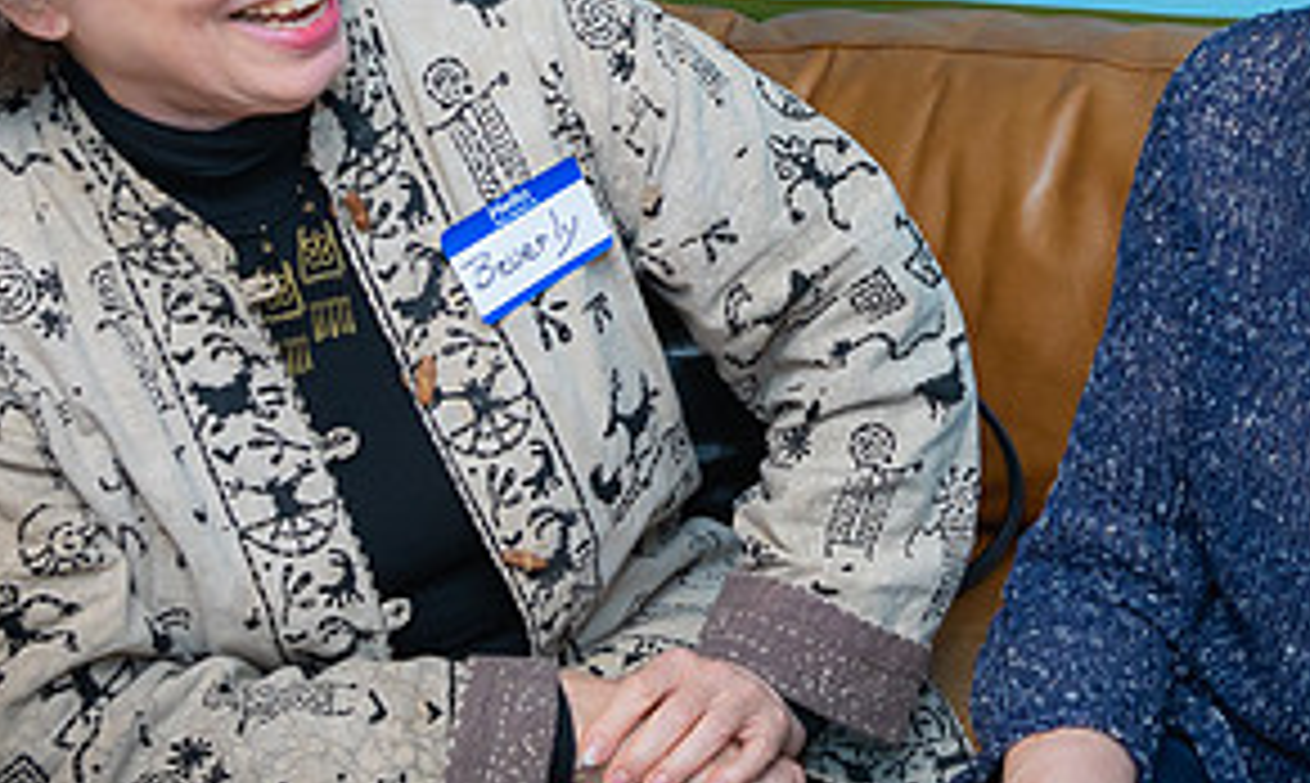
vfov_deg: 12.2
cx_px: 1118
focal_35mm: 103
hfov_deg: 20.1
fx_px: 3633
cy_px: 31
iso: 640
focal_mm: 35
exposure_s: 1/60
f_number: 5.6
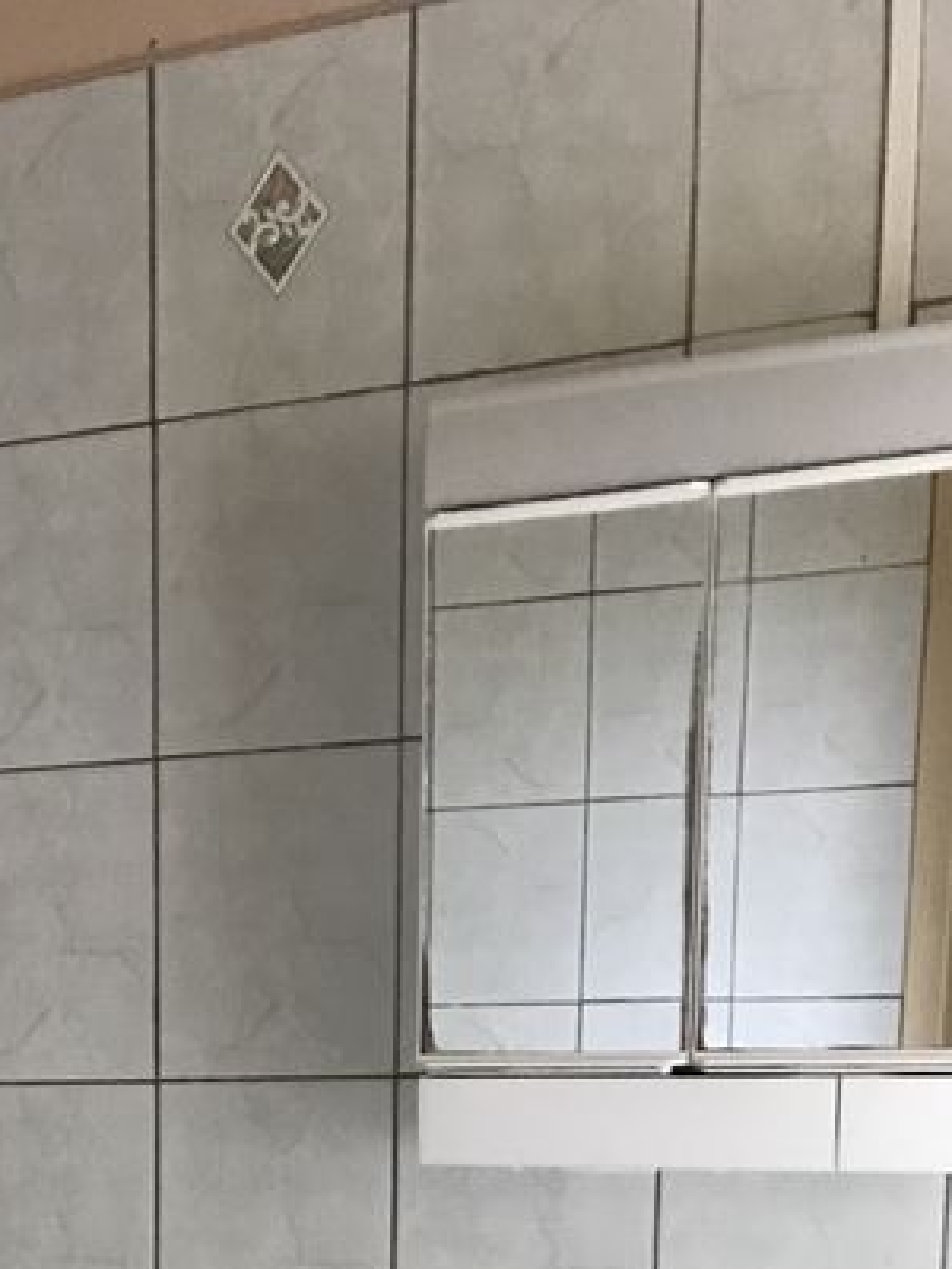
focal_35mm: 70
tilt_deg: -11.3
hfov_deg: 19.8
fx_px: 2567
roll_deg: +1.4
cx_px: -165
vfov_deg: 24.7
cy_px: 1583
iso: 100
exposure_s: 1/17
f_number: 1.8
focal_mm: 3.99
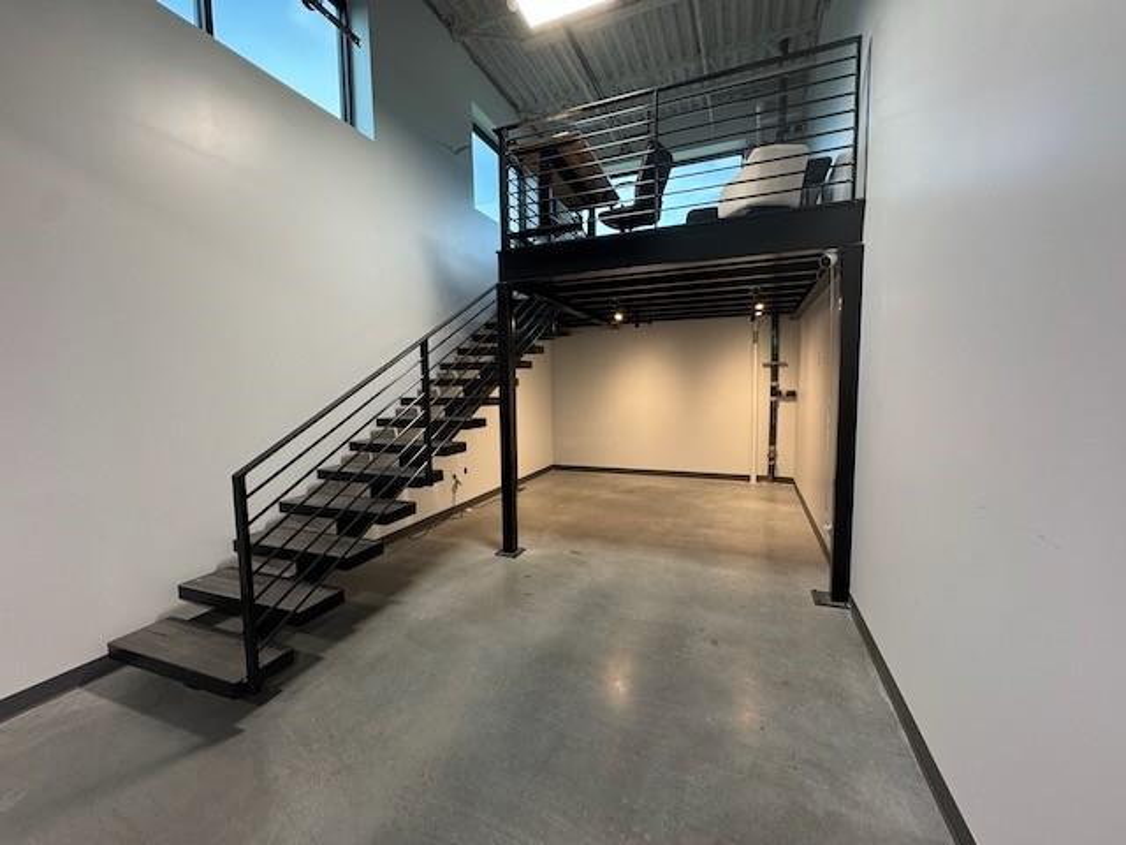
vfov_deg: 85.7
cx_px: 563
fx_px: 455
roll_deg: +0.1
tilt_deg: -5.7
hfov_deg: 102.1
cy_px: 422
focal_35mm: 14
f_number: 2.2
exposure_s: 1/60
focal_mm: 2.22
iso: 200
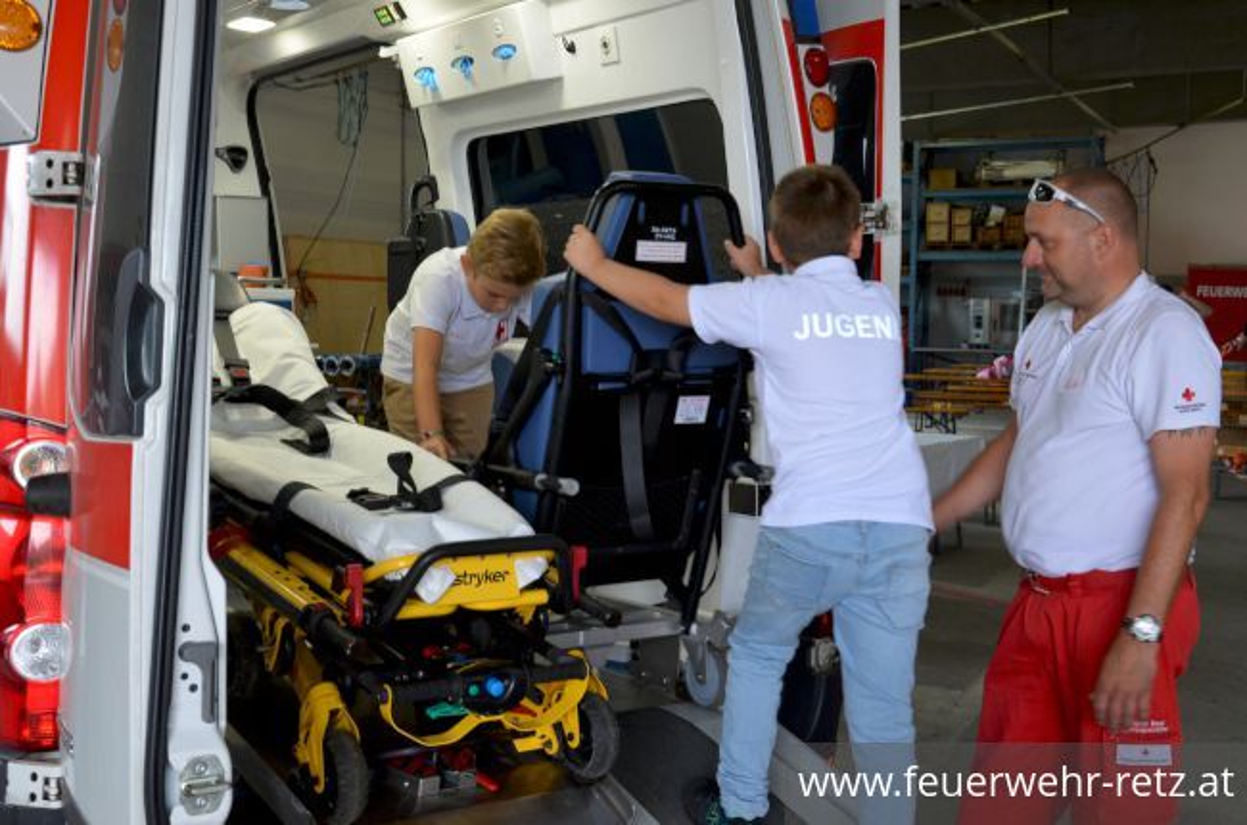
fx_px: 1659
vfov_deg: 27.9
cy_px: 412
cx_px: 624
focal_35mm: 48
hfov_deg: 41.2
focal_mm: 32
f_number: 8
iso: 400
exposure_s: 1/20
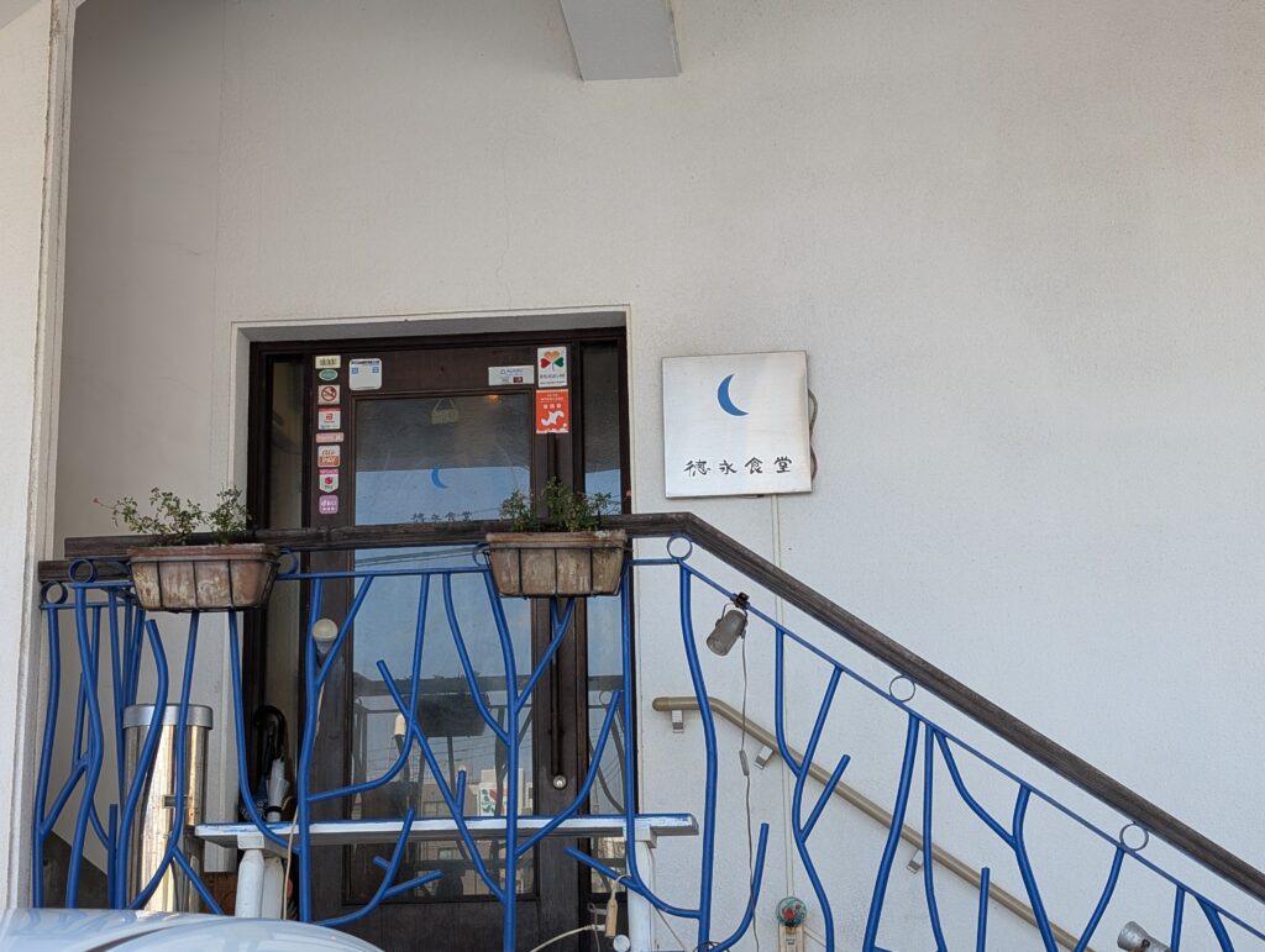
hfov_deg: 38.9
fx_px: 1793
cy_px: 476
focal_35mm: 49
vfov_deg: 29.7
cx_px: 632
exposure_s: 1/144
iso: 22
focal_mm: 6.9
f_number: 1.68
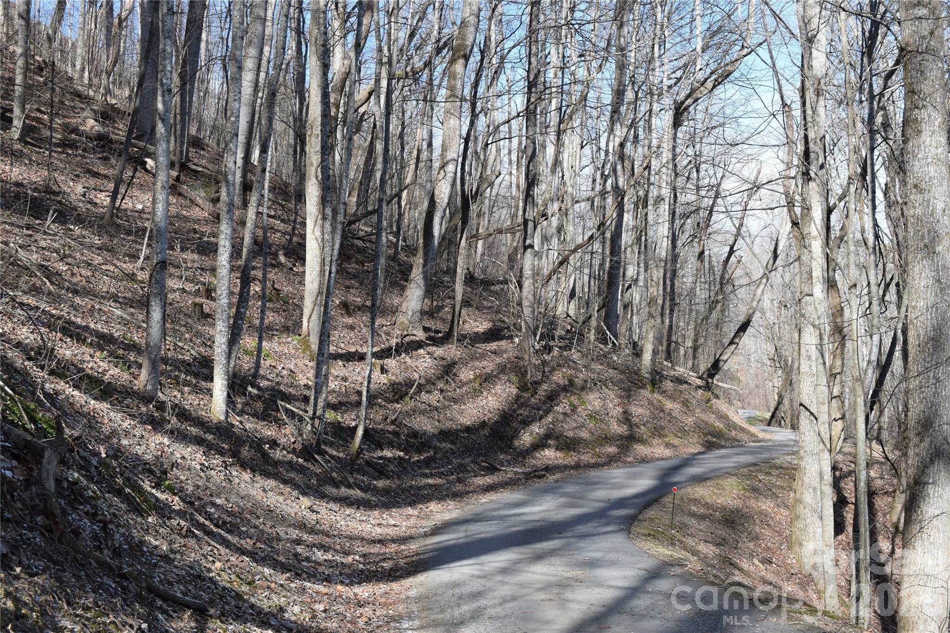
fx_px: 1108
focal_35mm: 42
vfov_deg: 31.9
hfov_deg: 46.4
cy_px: 316
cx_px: 475
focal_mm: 28
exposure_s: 1/250
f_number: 8
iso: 250
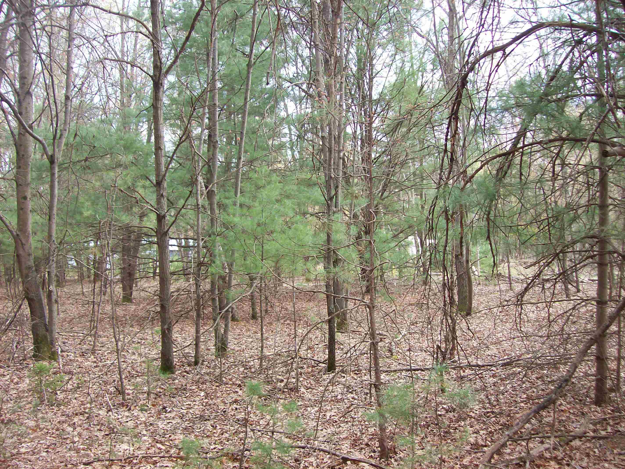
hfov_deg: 51.4
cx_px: 312
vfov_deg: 39.6
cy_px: 234
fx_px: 650
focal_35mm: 36
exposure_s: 1/111
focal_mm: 6
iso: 80
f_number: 2.7
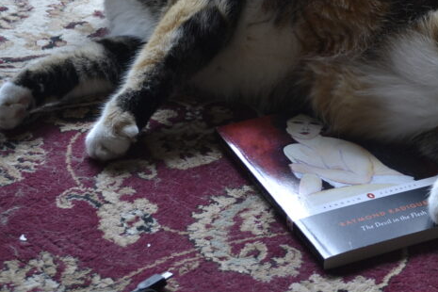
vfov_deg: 11.5
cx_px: 421
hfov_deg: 16.9
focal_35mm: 119
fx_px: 1448
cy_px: 40
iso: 400
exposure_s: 1/20
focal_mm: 36
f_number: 5
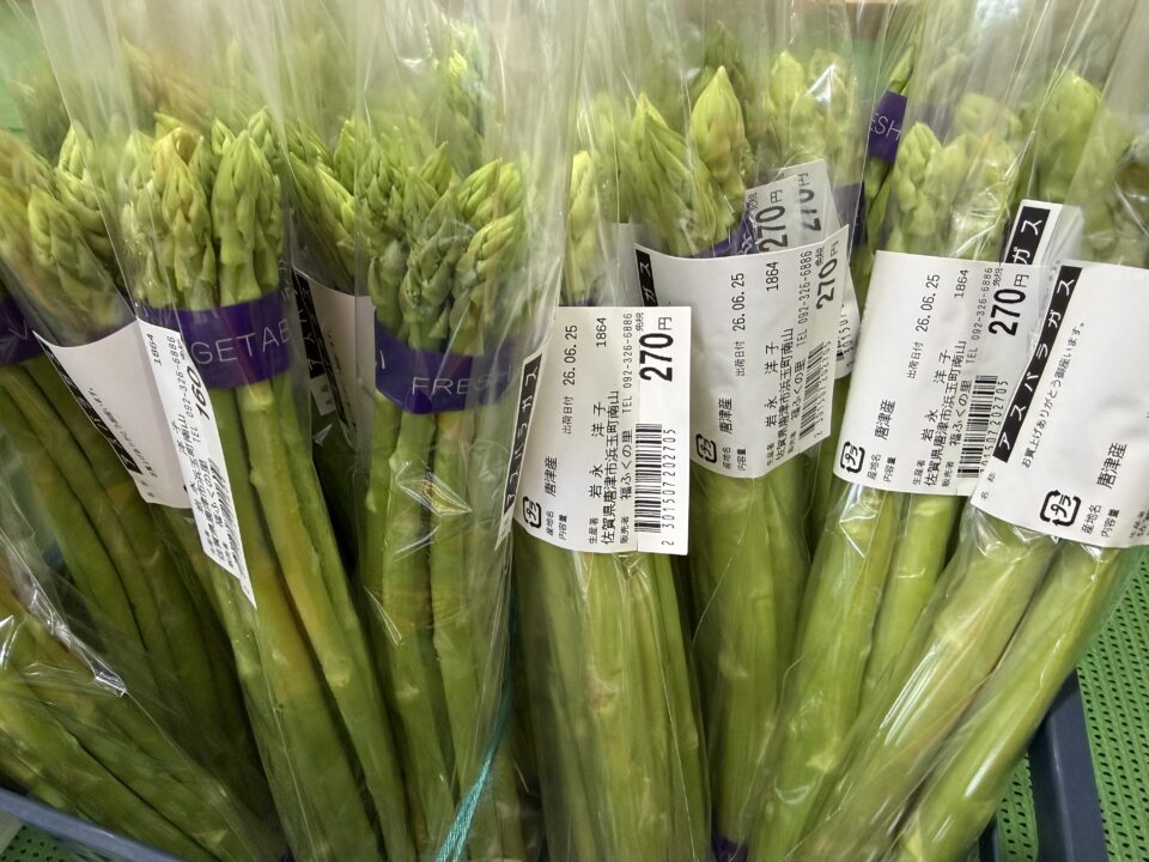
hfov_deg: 71.6
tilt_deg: -42.8
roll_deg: +3.3
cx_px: 574
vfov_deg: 56.8
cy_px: 431
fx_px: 797
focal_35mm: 24
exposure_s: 1/60
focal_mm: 2.22
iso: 400
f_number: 2.2
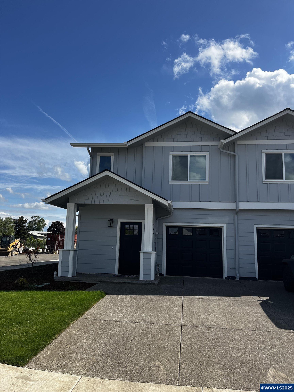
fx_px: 294
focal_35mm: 26
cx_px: 147
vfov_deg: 67.3
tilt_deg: +9.4
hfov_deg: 53.1
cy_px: 196
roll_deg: -0.7
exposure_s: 1/3876
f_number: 1.6
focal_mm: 5.1
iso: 50
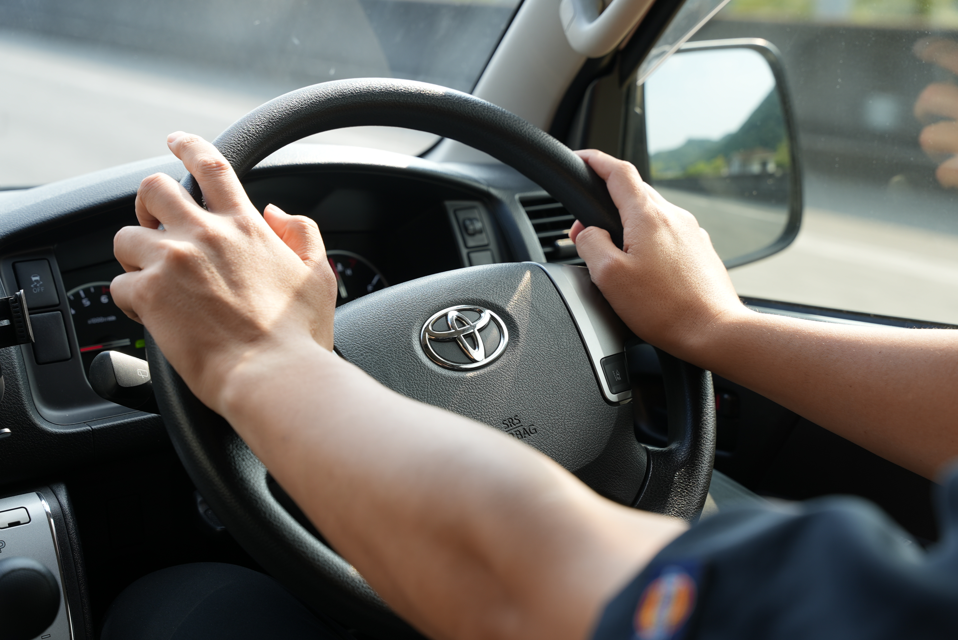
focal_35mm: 56
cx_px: 479
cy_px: 320
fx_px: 1478
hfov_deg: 35.9
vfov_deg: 24.4
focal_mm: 55.5
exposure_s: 1/100
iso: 80
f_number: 5
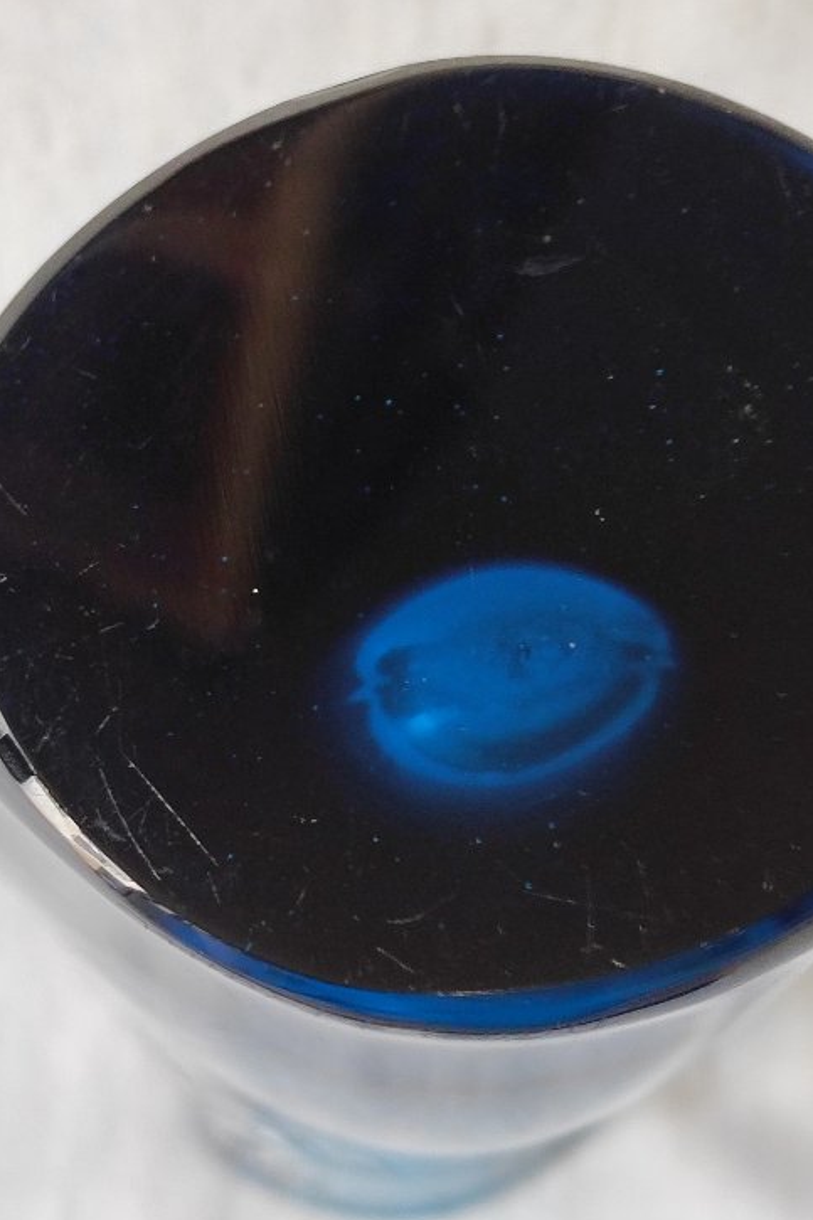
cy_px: 651
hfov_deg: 31.0
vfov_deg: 45.4
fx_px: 1457
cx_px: 534
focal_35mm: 43
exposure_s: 1/33
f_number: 1.79
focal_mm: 4.7
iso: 402
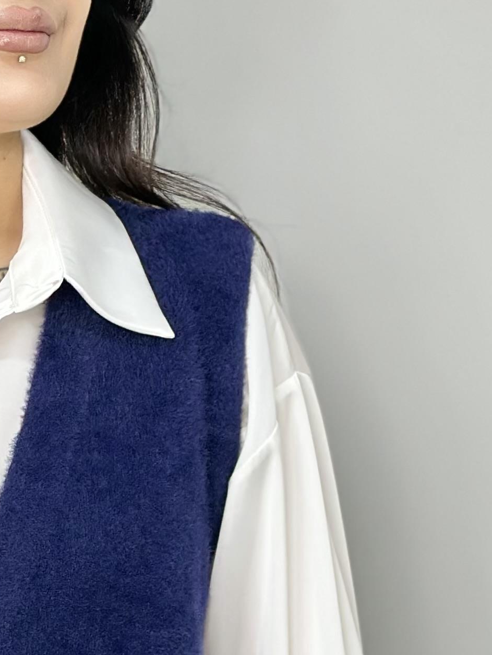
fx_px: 2918
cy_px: 540
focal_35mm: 154
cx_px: -29
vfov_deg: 12.8
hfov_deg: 9.6
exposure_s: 1/50
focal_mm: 6.86
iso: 125
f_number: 1.78
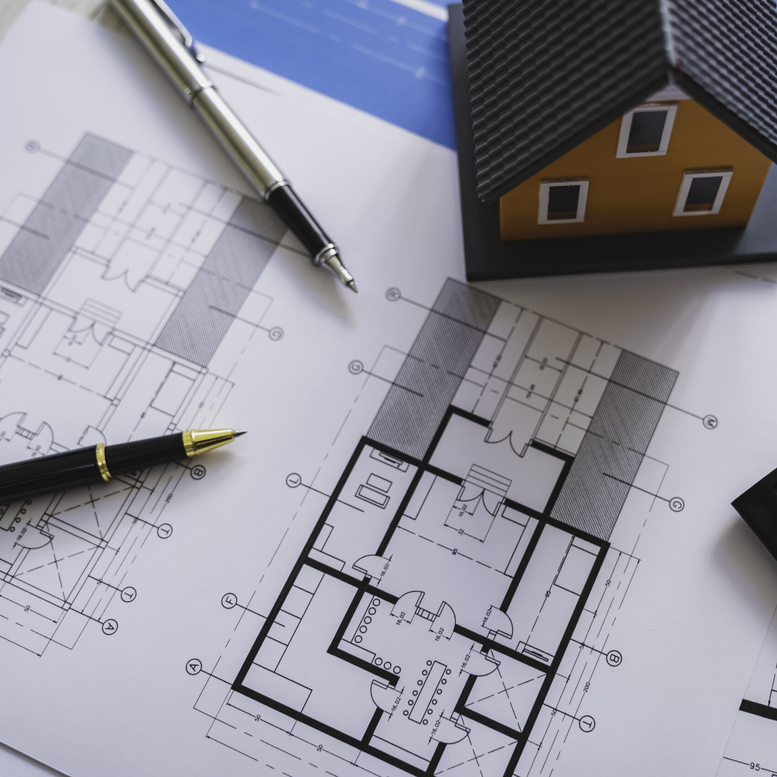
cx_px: 524
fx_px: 1143
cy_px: 387
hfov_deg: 37.1
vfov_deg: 37.6
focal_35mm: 45
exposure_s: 1/160
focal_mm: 35
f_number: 3.5
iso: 200
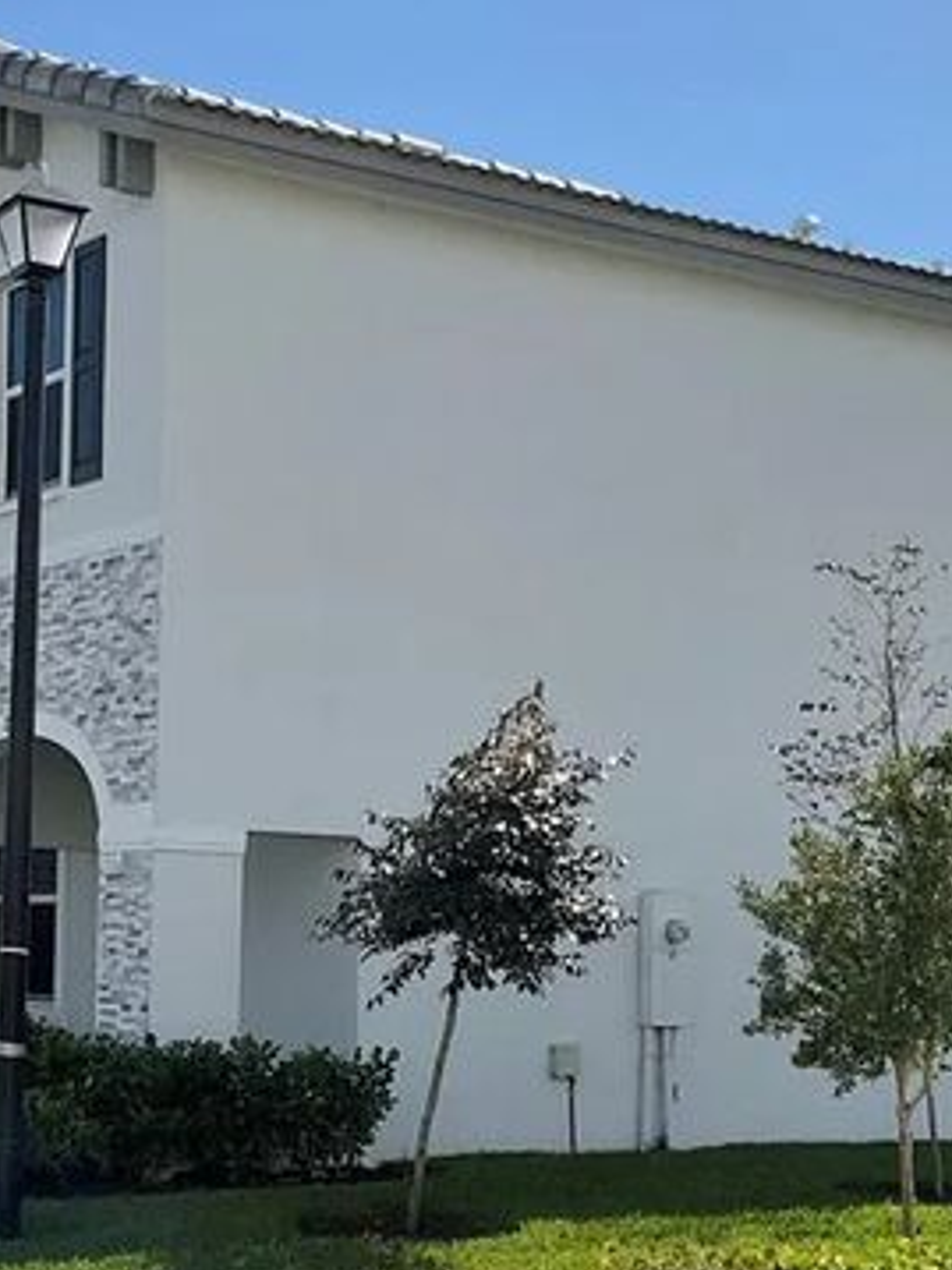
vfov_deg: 27.8
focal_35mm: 69
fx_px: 2532
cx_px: 244
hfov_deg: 21.1
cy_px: 936
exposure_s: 1/2801
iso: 16
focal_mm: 3
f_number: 1.8
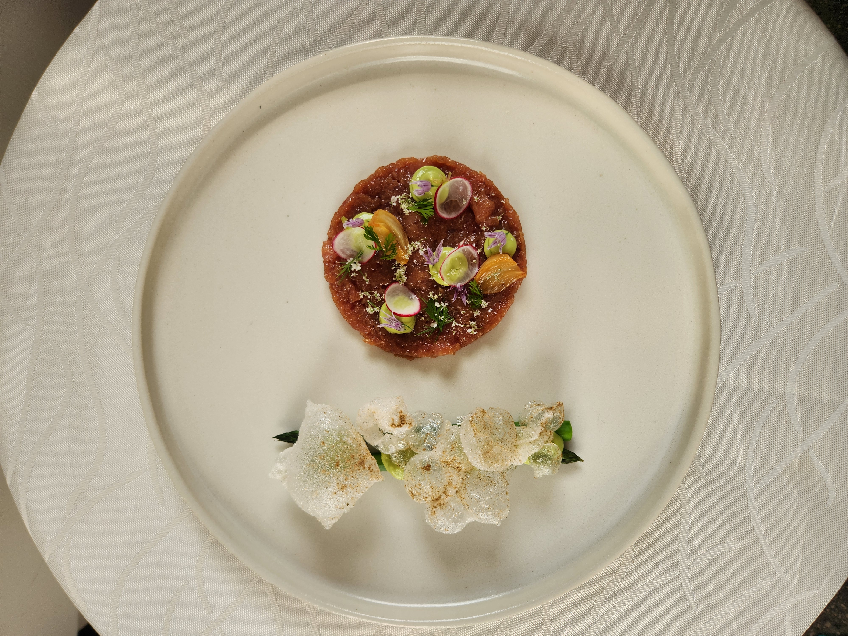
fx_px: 563
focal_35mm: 23
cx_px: 424
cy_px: 318
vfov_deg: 58.9
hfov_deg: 73.9
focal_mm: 5.4
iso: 32
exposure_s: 1/180
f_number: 1.8
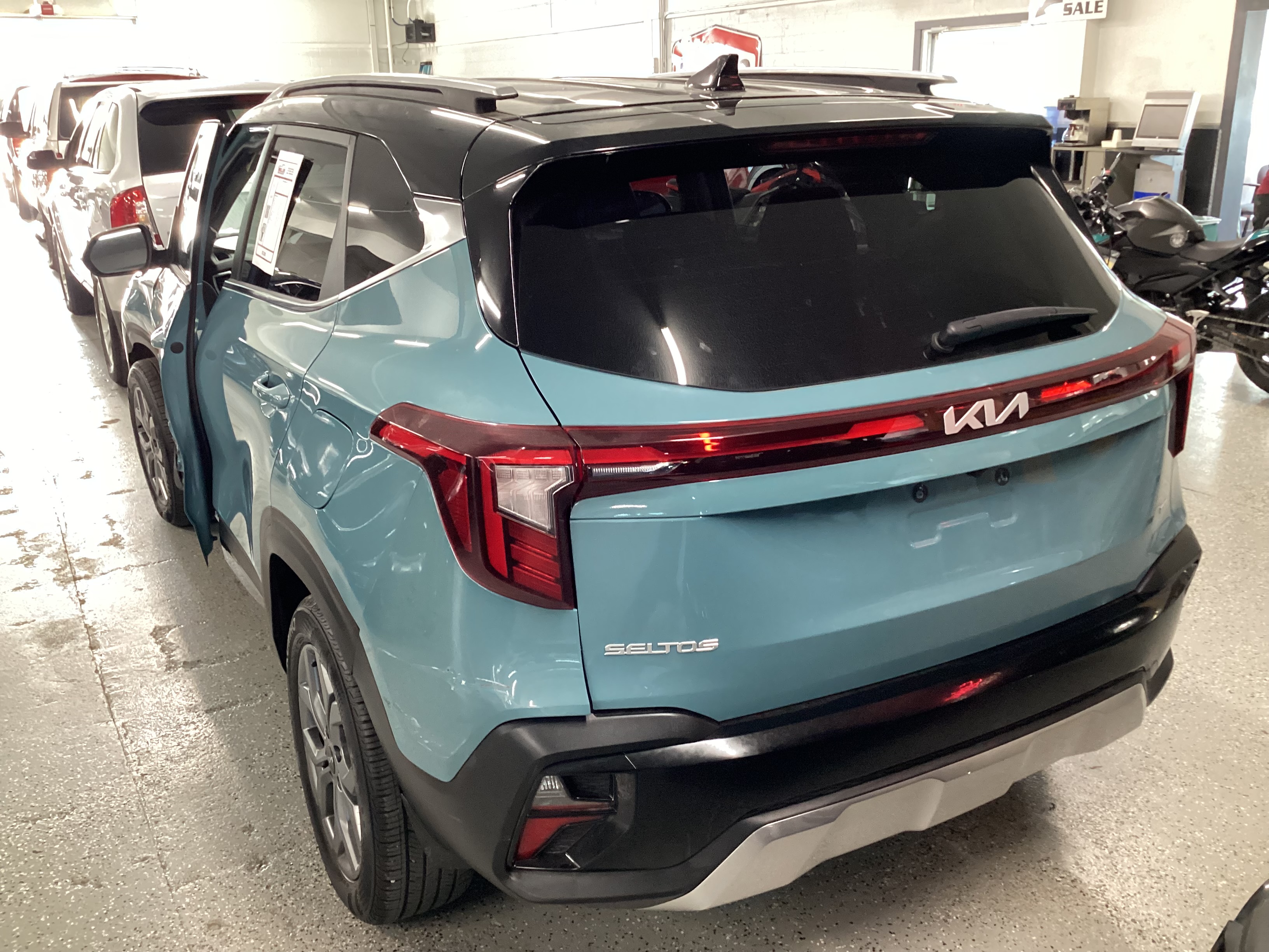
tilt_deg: -19.3
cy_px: 476
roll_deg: +1.0
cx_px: 634
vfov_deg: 45.4
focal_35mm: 31
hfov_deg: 58.4
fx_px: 1136
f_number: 2.4
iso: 250
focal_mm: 3.3
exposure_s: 1/33
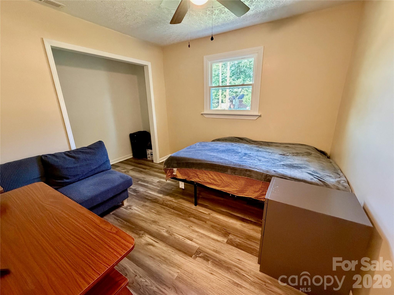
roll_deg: +3.2
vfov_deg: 85.7
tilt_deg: -16.4
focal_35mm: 14
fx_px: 159
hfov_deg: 102.1
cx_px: 197
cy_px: 148
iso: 800
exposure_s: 1/60
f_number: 2.2
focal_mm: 2.22
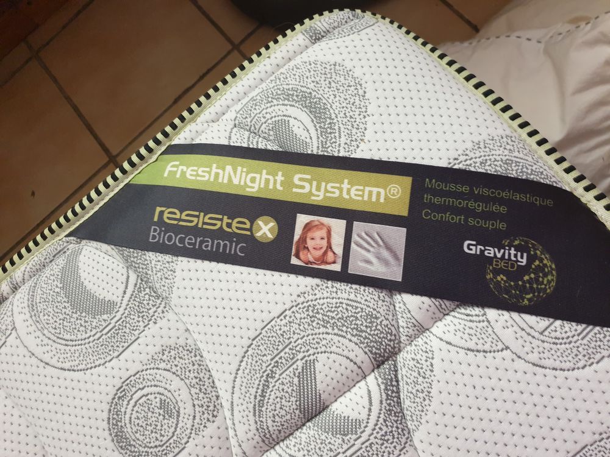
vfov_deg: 53.1
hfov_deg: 67.3
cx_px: 305
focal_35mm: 26
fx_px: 458
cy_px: 228
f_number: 1.5
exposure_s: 1/36
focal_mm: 4.3
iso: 250
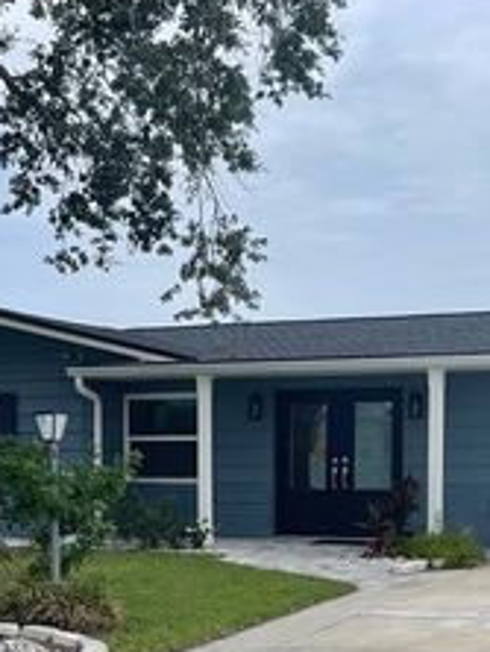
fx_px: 1413
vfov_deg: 25.5
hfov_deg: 19.7
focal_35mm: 75
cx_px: 202
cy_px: 515
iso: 32
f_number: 1.6
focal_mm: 5.1
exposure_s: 1/3788
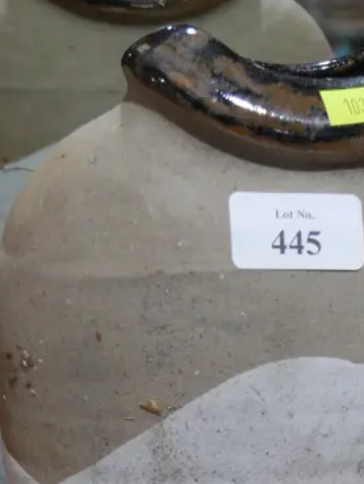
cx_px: 365
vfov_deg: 16.7
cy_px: 627
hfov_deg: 13.2
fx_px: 1555
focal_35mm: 111
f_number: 4.4
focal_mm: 20
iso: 500
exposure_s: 1/60
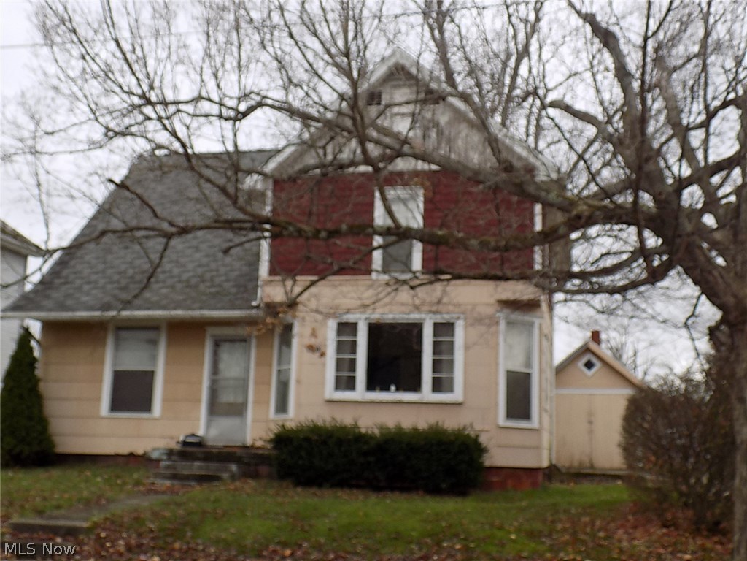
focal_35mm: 41
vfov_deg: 35.1
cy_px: 280
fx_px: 885
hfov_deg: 45.8
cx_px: 374
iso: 80
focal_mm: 7.3
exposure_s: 1/80
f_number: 3.6
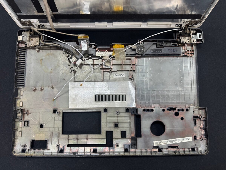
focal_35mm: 24
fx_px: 157
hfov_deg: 71.6
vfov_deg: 56.8
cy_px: 85
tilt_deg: -83.7
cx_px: 113
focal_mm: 6.76
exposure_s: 1/50
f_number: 1.78
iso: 125
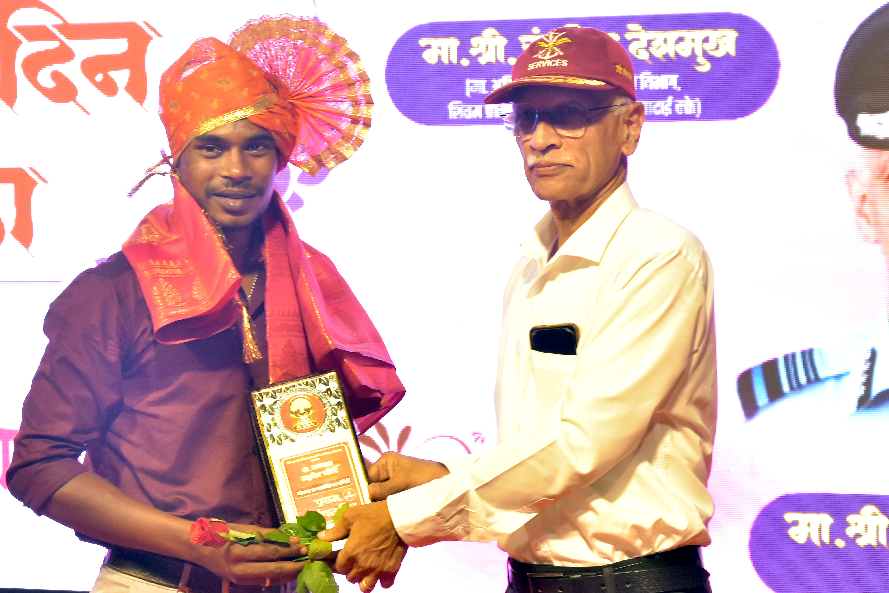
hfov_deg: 19.3
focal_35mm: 106
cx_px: 403
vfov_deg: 12.9
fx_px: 2617
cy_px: 307
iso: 1250
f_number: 5.6
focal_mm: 58
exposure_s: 1/50
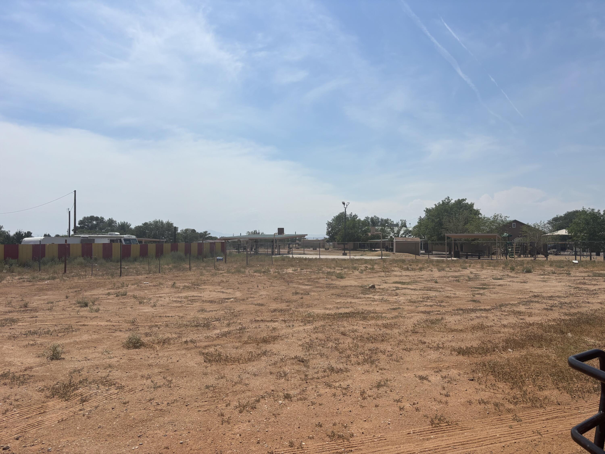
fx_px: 454
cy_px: 227
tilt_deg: +0.5
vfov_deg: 53.1
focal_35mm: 26
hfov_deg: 67.3
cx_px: 302
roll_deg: +0.8
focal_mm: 5.96
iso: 50
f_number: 1.6
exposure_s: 1/9091
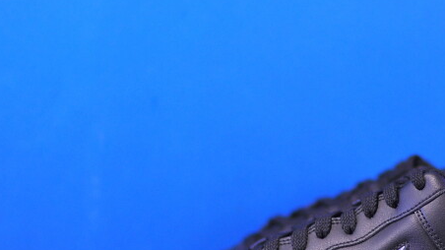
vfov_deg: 8.7
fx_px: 1640
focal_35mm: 139
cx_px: 356
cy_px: 201
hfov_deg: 15.4
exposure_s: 1/320
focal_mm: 50
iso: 250
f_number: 2
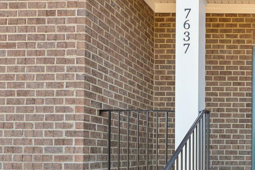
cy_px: 163
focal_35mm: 39
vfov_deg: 32.0
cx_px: 284
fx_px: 276
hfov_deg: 39.8
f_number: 9
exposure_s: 1/30
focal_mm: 14
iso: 200
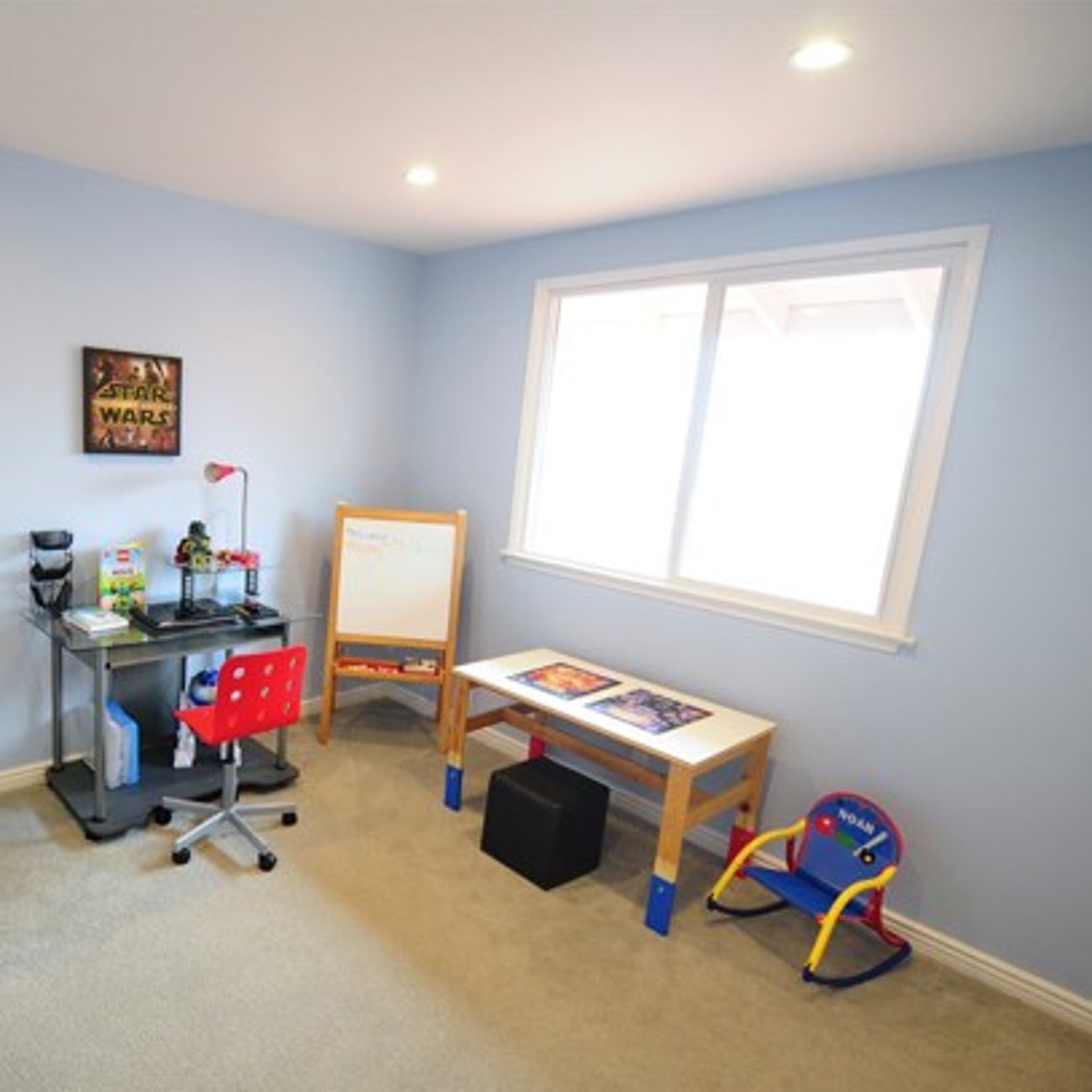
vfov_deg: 74.8
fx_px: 714
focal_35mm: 20
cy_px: 567
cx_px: 338
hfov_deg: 71.9
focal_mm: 10
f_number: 3.5
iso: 640
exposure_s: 1/60
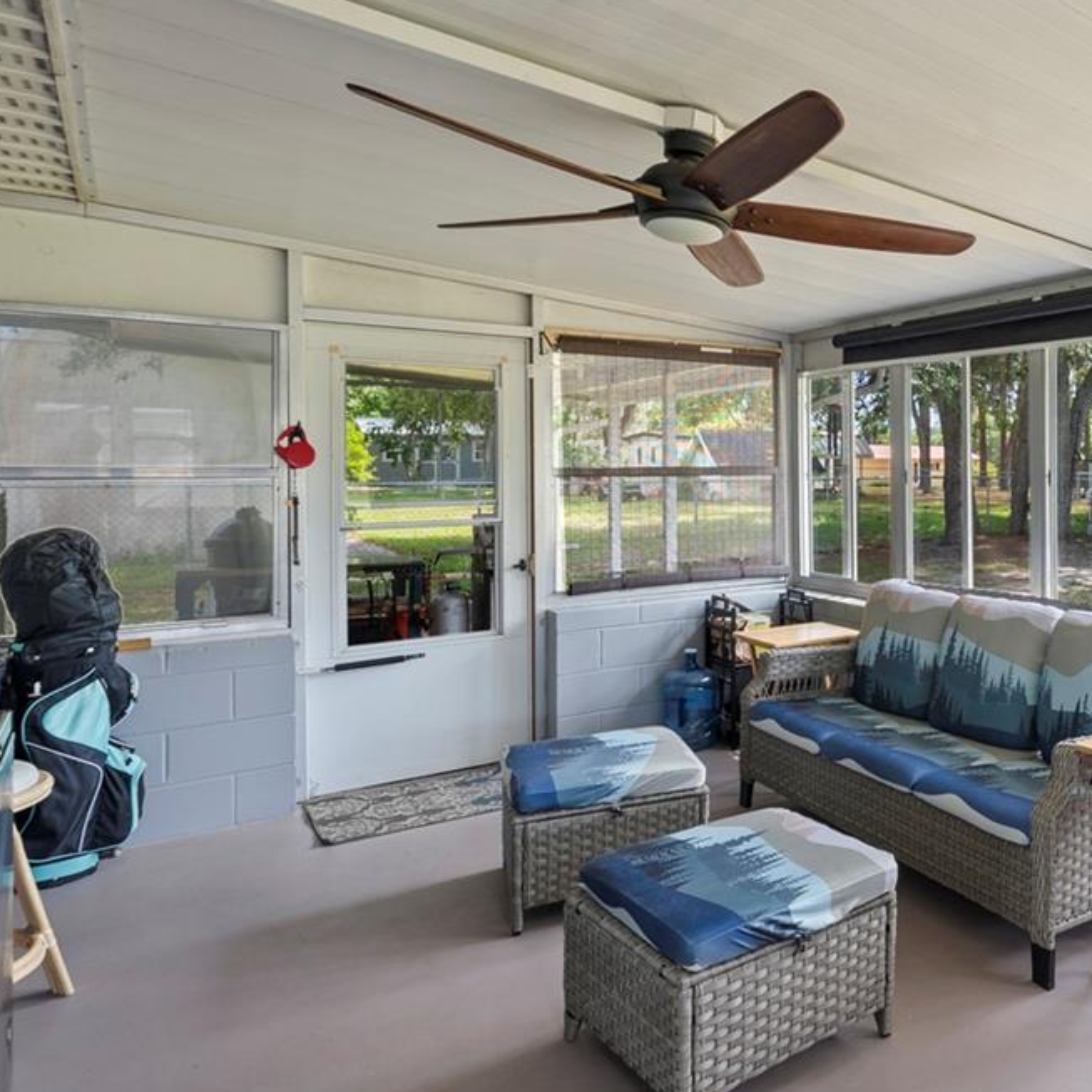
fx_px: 892
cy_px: 508
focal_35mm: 25
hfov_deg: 54.4
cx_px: 992
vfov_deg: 62.9
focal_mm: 12
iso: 100
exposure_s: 1/1.67
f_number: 9
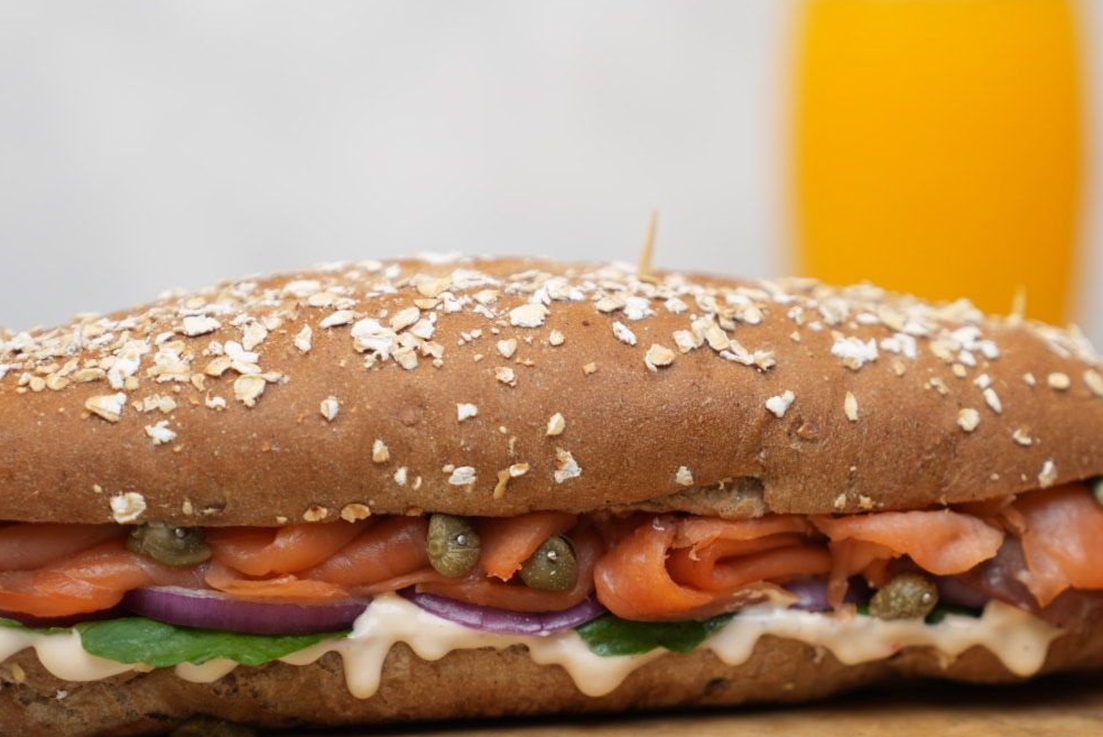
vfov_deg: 11.9
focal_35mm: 115
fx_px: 3525
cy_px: 323
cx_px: 684
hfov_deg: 17.8
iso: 250
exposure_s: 1/250
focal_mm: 70
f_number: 2.8
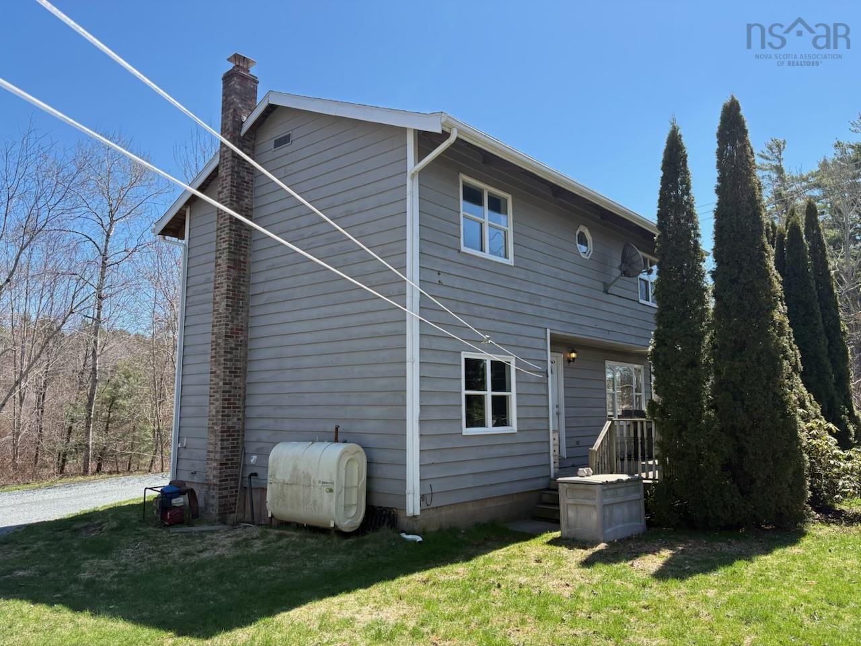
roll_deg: +1.3
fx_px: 647
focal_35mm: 26
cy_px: 323
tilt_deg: +8.5
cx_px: 430
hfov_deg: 67.3
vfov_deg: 53.1
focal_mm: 5.96
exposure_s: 1/1337
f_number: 1.6
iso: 64
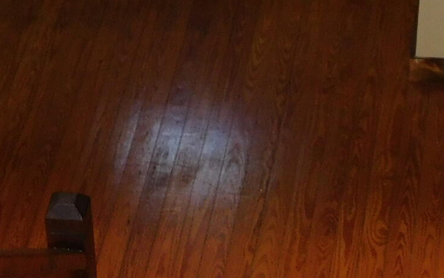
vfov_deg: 8.4
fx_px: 1864
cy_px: 362
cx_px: 115
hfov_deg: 13.5
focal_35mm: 154
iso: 200
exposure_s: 1/30
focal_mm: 6.3
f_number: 3.5
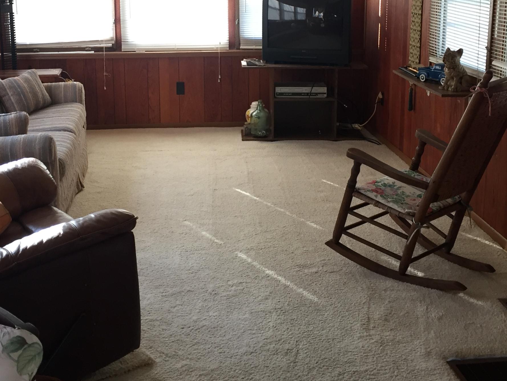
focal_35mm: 49
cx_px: 236
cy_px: 107
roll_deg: -0.9
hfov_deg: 38.9
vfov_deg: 29.3
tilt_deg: -11.7
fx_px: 718
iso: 40
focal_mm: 4.15
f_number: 2.2
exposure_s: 1/30
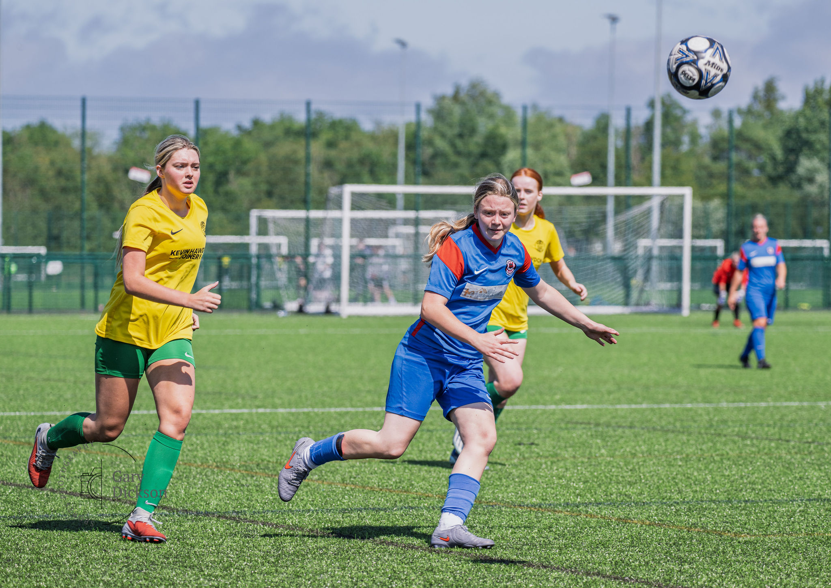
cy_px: 279
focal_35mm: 187
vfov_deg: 7.6
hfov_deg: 10.8
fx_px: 4402
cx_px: 428
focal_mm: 165
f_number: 4.8
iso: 220
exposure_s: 1/1000
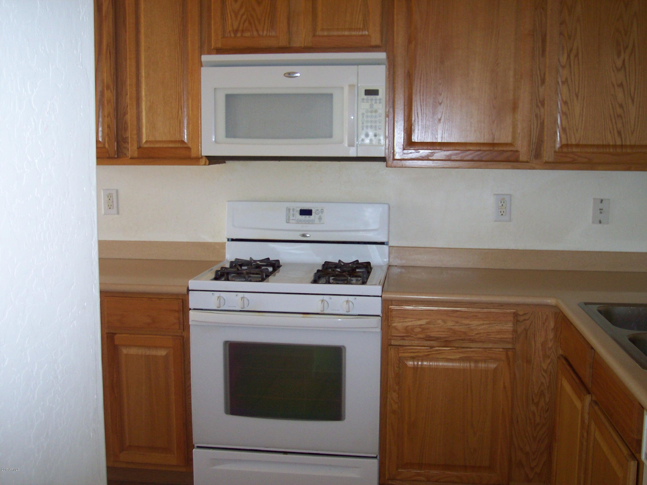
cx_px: 324
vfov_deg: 37.7
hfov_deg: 49.0
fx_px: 710
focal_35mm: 38
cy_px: 242
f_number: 2.8
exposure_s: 1/30
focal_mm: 8
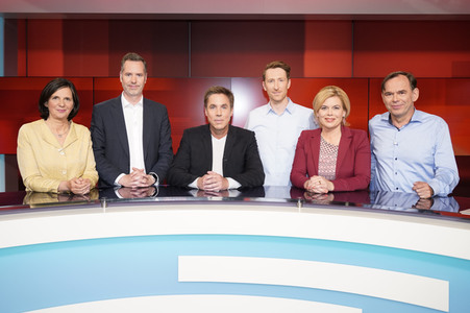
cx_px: 235
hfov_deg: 60.3
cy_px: 156
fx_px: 404
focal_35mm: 31
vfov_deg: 42.3
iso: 2000
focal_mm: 31
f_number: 5
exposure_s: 1/160
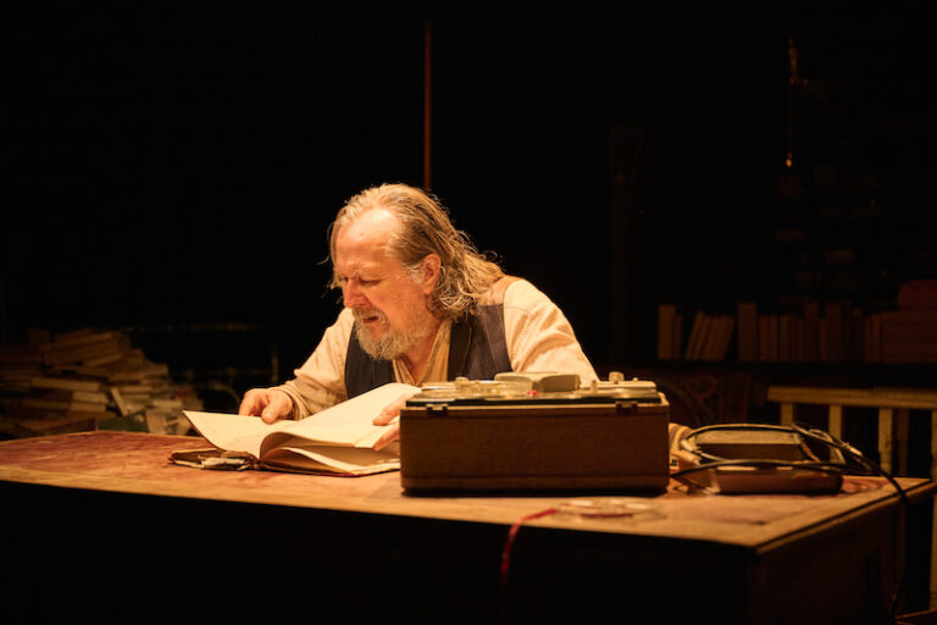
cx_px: 468
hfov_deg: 38.2
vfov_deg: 26.0
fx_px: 1353
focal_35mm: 52
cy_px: 312
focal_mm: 52
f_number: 2.8
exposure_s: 1/250
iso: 6400
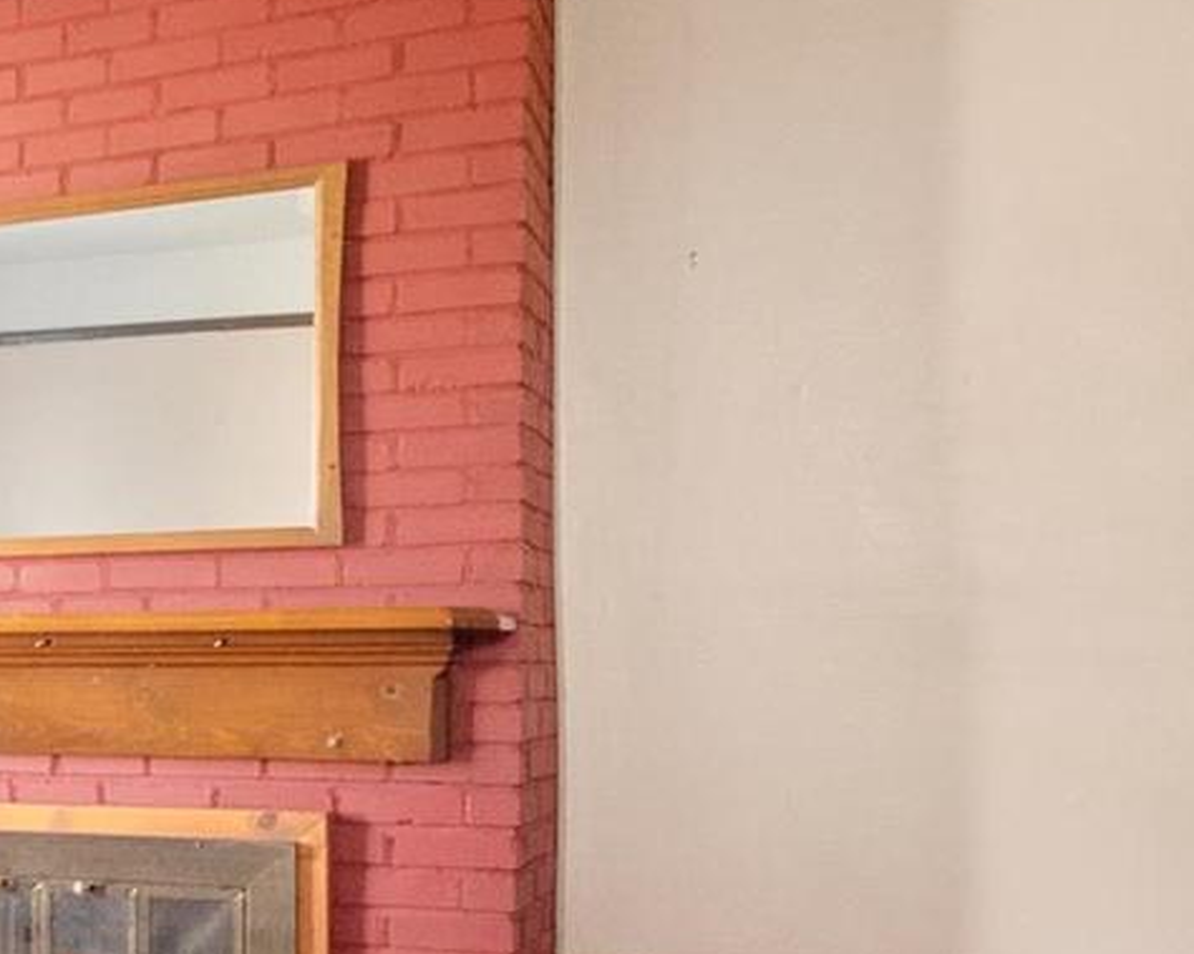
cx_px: -491
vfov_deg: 26.5
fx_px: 2014
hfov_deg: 26.2
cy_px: 659
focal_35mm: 57
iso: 400
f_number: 8
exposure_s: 1/8
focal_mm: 9
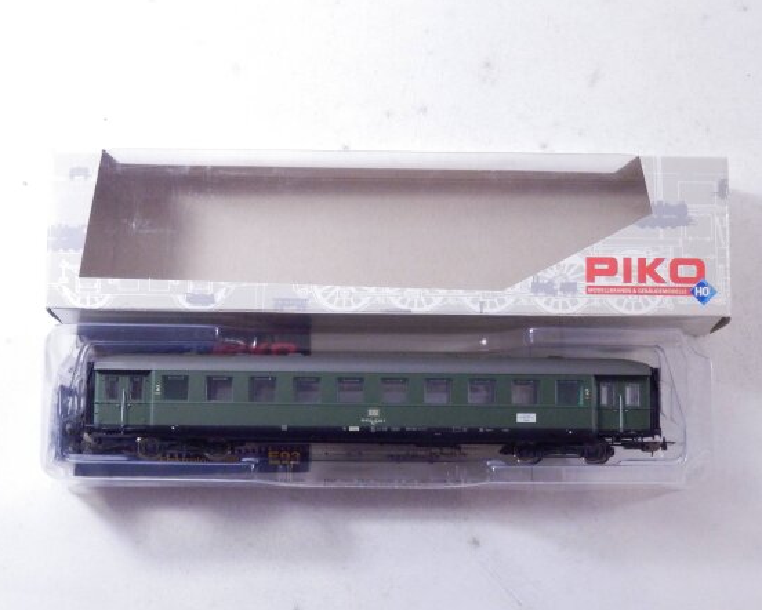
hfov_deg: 27.1
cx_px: 373
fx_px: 1579
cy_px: 304
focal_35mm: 70
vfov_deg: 21.9
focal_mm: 11.9
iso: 1000
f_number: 4.4
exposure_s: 1/160
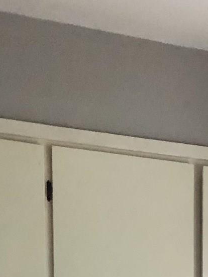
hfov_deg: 12.5
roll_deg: -1.6
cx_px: 230
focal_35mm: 117
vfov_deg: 14.0
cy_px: 570
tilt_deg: -10.1
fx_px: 936
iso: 100
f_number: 1.8
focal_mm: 3.99
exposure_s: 1/15
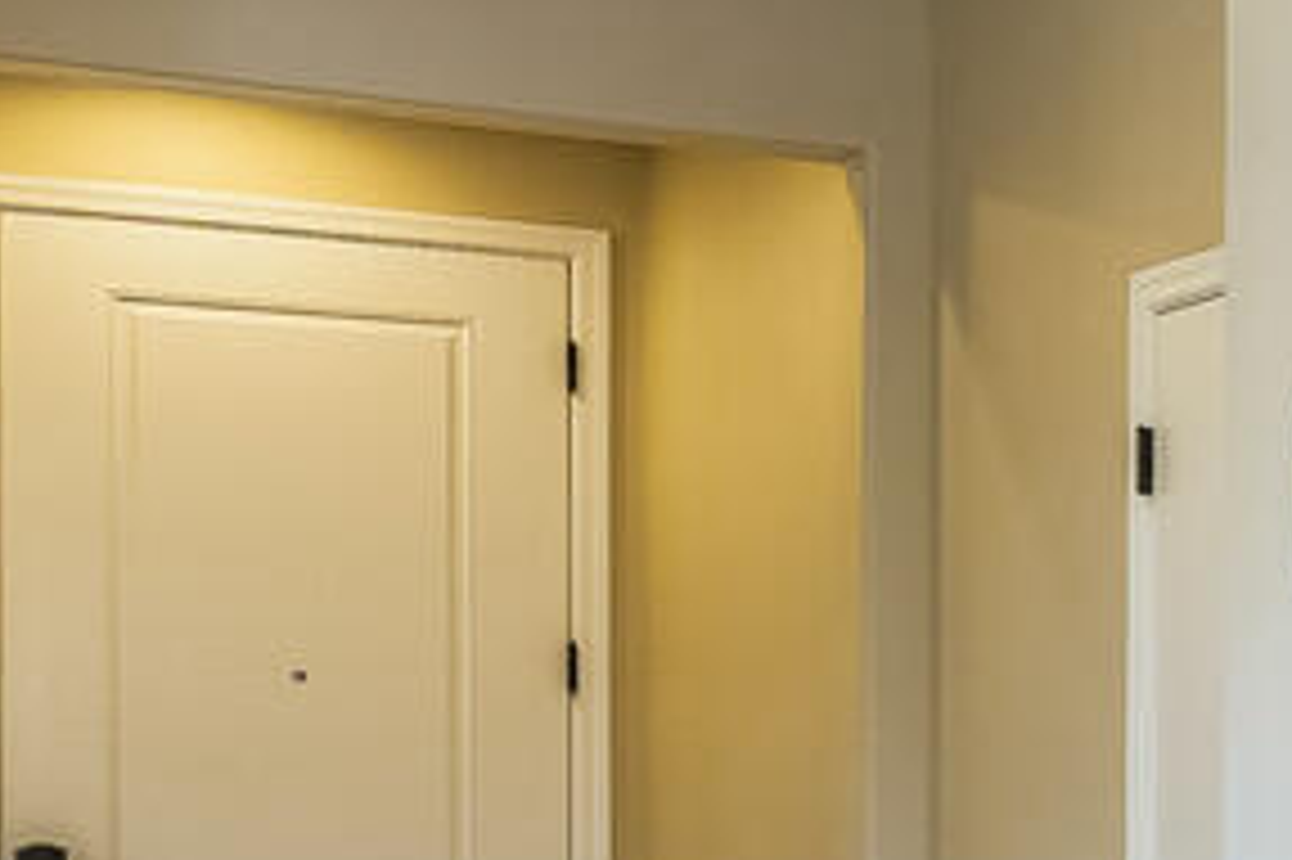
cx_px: 3259
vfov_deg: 13.5
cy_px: 867
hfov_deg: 13.5
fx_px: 3587
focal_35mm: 100
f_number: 8
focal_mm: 14
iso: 100
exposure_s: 1/4
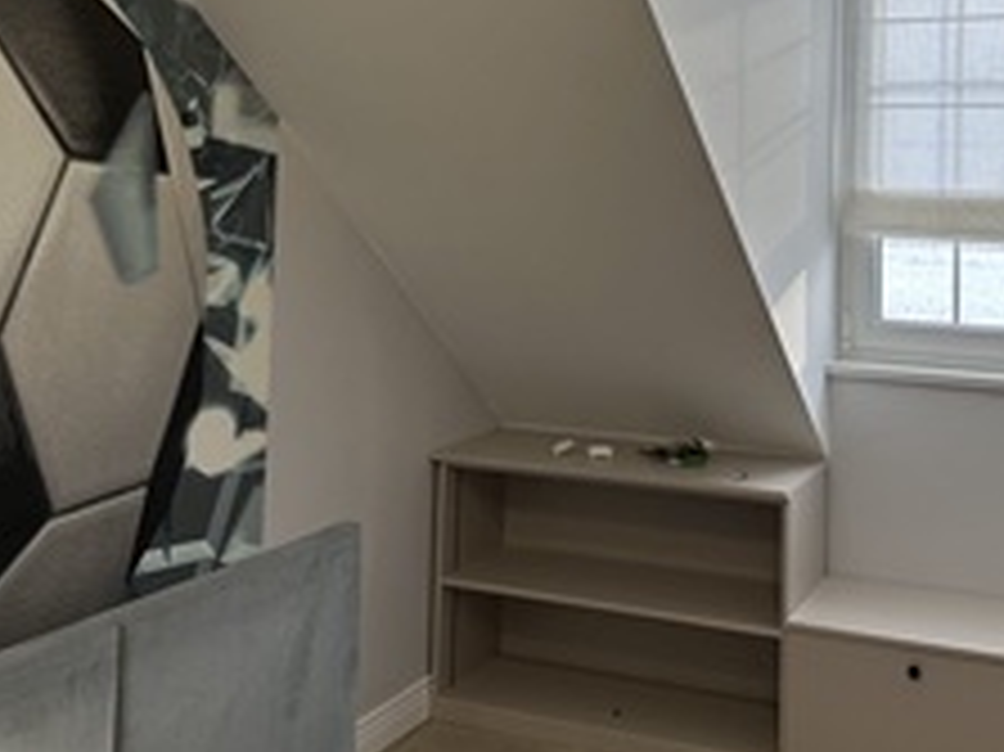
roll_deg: -1.2
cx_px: 639
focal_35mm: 43
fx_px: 1246
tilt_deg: +1.3
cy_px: 153
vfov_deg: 32.7
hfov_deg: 43.5
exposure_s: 1/229
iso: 64
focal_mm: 6.86
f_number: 1.78
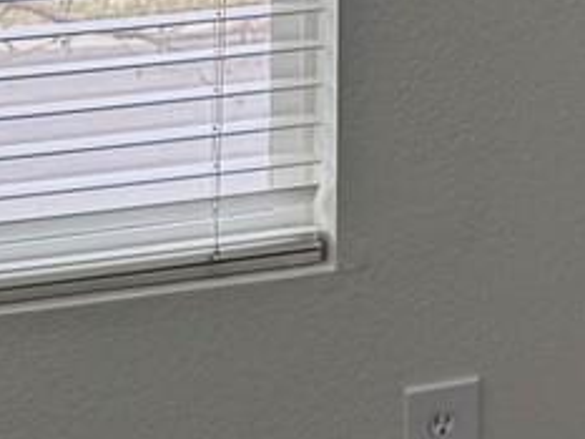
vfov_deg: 8.5
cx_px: 1137
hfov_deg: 11.0
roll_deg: -1.1
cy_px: -442
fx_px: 2790
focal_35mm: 165
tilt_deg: -3.8
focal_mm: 6.76
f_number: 1.78
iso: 80
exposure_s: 1/241
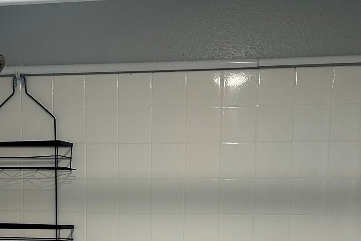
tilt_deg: -7.4
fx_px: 712
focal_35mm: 71
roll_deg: -0.8
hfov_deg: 28.4
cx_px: 153
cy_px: 279
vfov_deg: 18.3
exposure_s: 1/120
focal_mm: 5.7
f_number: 1.5
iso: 100
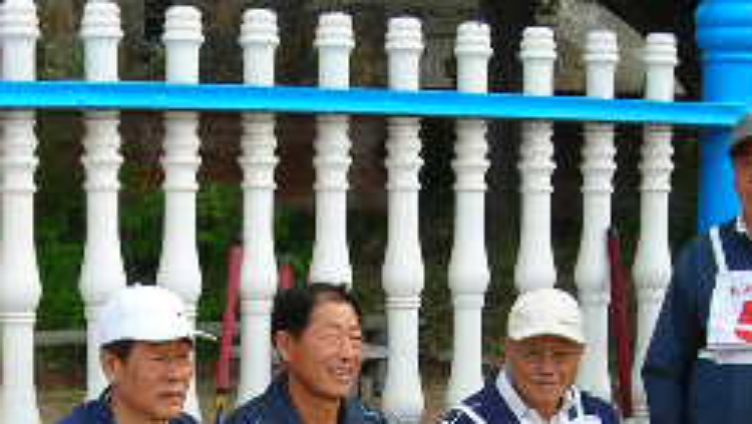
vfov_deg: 11.2
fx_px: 2115
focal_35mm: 106
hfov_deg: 20.1
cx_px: 313
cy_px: 553
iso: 50
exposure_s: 1/184
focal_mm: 6.3
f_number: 3.2
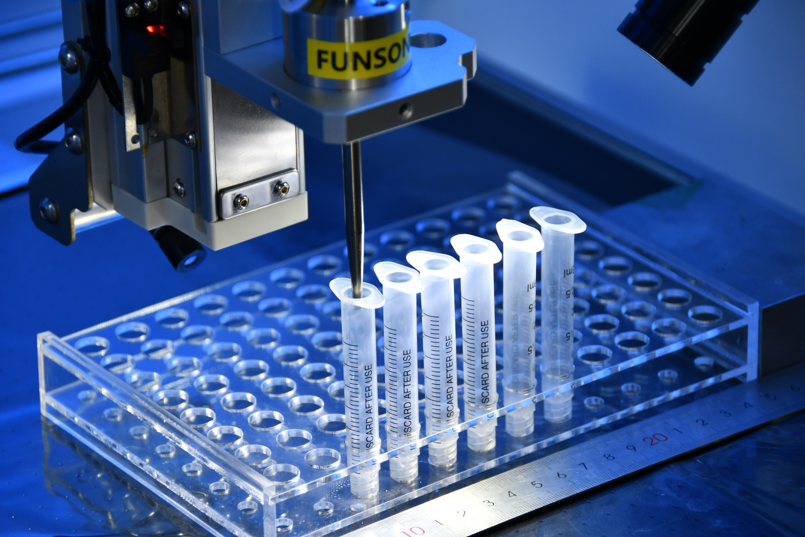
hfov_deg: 9.1
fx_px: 5053
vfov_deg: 6.1
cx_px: 404
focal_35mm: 226
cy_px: 269
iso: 400
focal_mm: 150
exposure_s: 1/100
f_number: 5.6
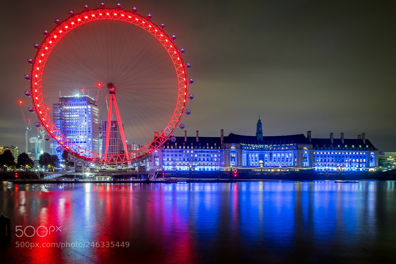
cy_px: 132
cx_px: 198
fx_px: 275
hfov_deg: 71.5
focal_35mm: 25
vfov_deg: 51.3
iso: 200
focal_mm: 16.7
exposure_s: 30
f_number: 13
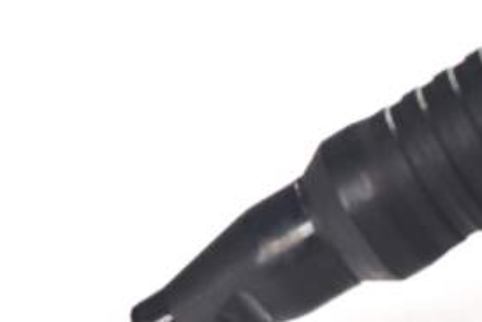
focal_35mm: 171
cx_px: 30
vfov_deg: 8.0
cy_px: 278
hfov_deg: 11.9
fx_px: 2291
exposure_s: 1/125
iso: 100
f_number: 11
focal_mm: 60
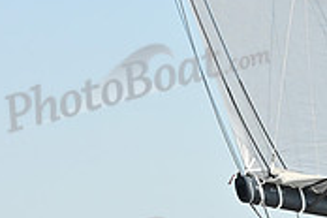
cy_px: 328
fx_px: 2361
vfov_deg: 5.2
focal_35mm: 260
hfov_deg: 7.9
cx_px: 368
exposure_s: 1/1250
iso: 320
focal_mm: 78
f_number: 8
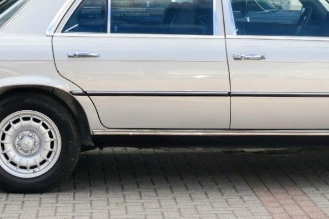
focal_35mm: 151
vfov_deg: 8.9
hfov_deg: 13.6
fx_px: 1380
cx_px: 201
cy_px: -89
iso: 220
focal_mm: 35
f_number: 5.6
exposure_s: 1/250
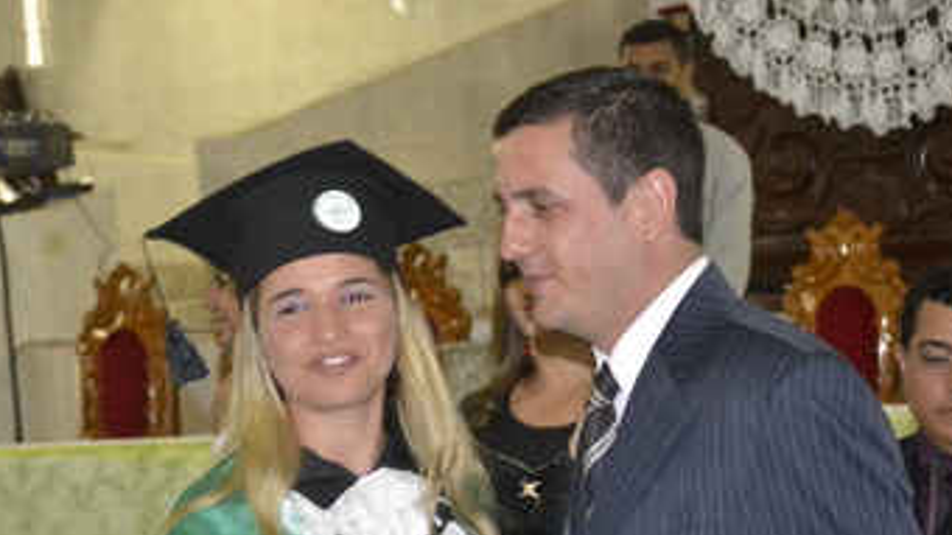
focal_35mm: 119
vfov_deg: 10.1
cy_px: 459
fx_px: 3003
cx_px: 522
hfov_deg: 18.0
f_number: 5
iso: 3200
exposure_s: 1/60
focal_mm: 52
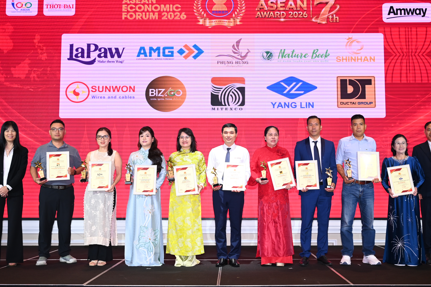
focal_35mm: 44
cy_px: 142
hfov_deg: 44.5
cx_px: 233
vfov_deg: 30.5
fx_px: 527
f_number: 3.2
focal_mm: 31
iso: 400
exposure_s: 1/200
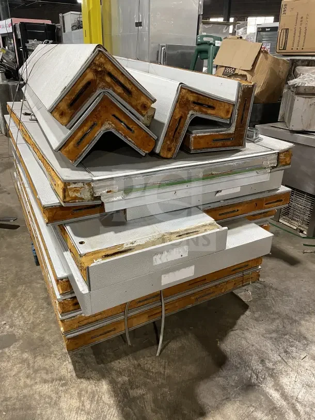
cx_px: 158
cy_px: 210
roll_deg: -1.3
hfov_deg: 53.1
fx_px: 315
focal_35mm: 26
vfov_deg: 67.3
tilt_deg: -24.4
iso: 200
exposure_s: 1/60
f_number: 1.6
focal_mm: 4.2
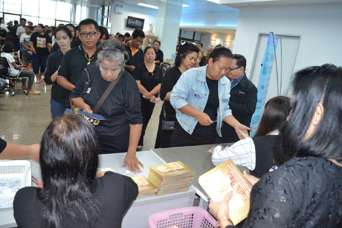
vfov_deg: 47.9
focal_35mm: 27
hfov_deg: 67.4
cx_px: 171
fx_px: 256
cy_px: 114
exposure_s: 1/60
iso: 1100
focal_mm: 18
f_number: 3.5
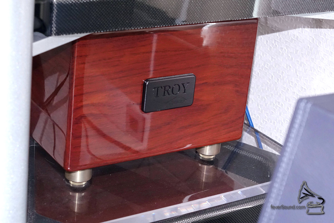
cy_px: 112
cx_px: 167
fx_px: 751
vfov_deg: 16.9
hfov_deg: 25.1
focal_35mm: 81
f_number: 4
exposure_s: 1/60
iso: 1600
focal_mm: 29.84
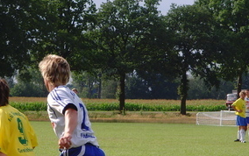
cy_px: 130
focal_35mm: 218
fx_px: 1481
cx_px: 112
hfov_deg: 9.6
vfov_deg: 6.0
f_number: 4.5
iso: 80
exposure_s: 1/350
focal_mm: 19.8
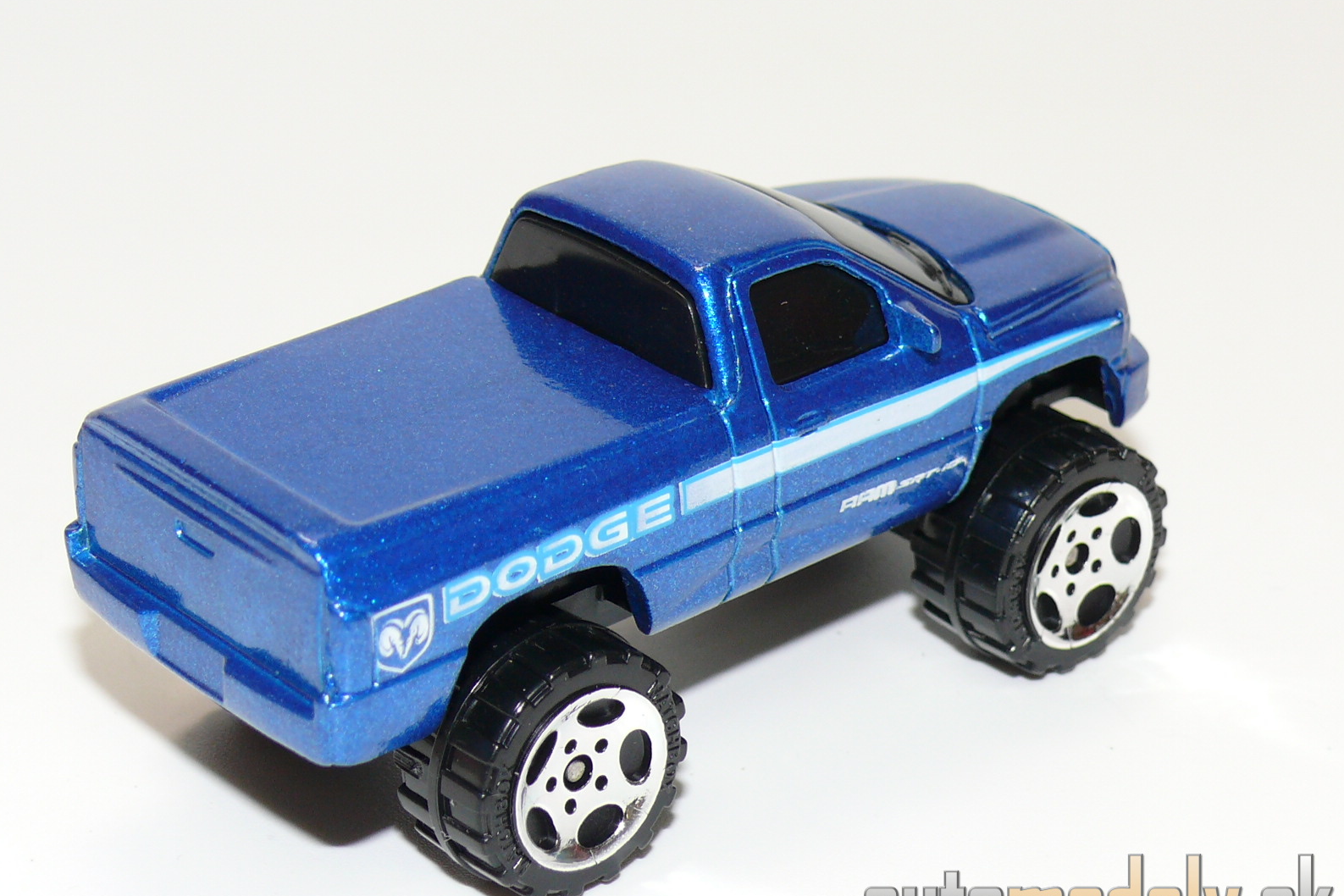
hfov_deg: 18.9
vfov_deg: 12.7
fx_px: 4032
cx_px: 668
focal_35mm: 108
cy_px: 475
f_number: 4
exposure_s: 1/30
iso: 100
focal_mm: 13.5
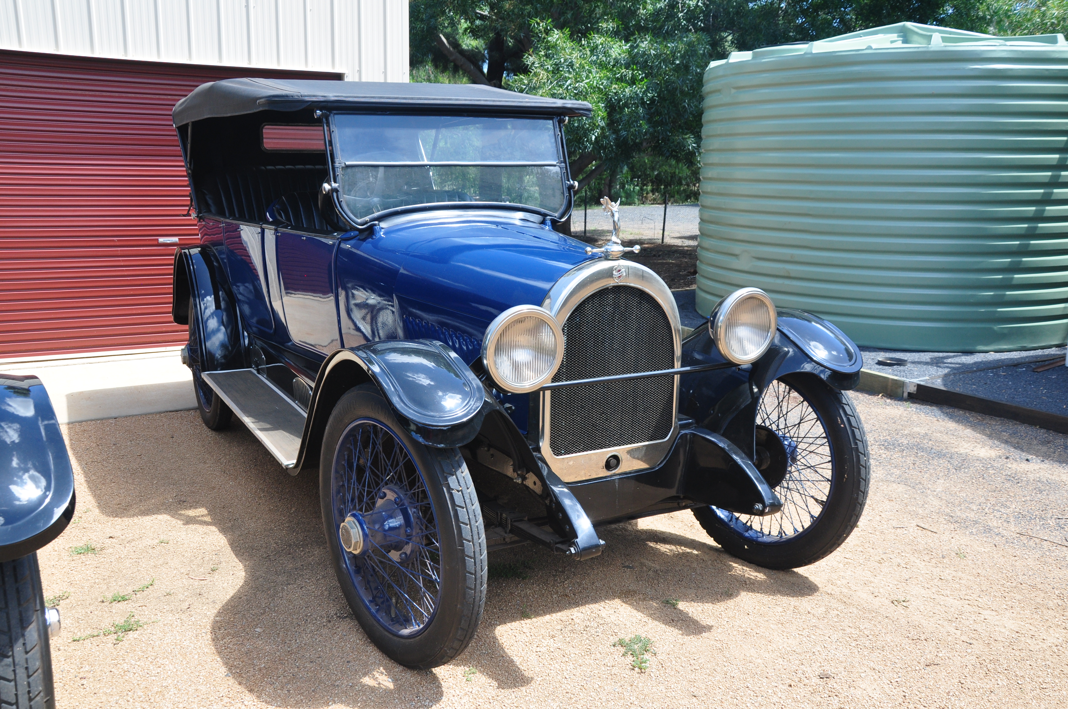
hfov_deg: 59.6
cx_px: 534
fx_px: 933
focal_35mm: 32
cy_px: 354
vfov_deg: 41.6
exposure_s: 1/200
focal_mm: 21
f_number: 10
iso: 400
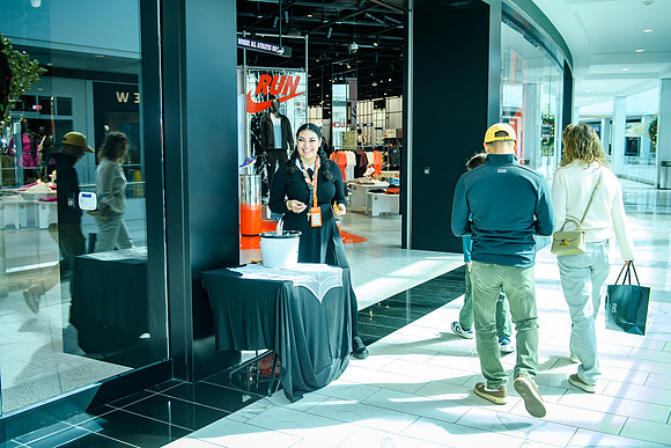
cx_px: 336
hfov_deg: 50.7
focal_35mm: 38
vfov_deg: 35.1
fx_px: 708
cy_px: 224
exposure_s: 1/250
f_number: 4
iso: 400
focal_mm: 38
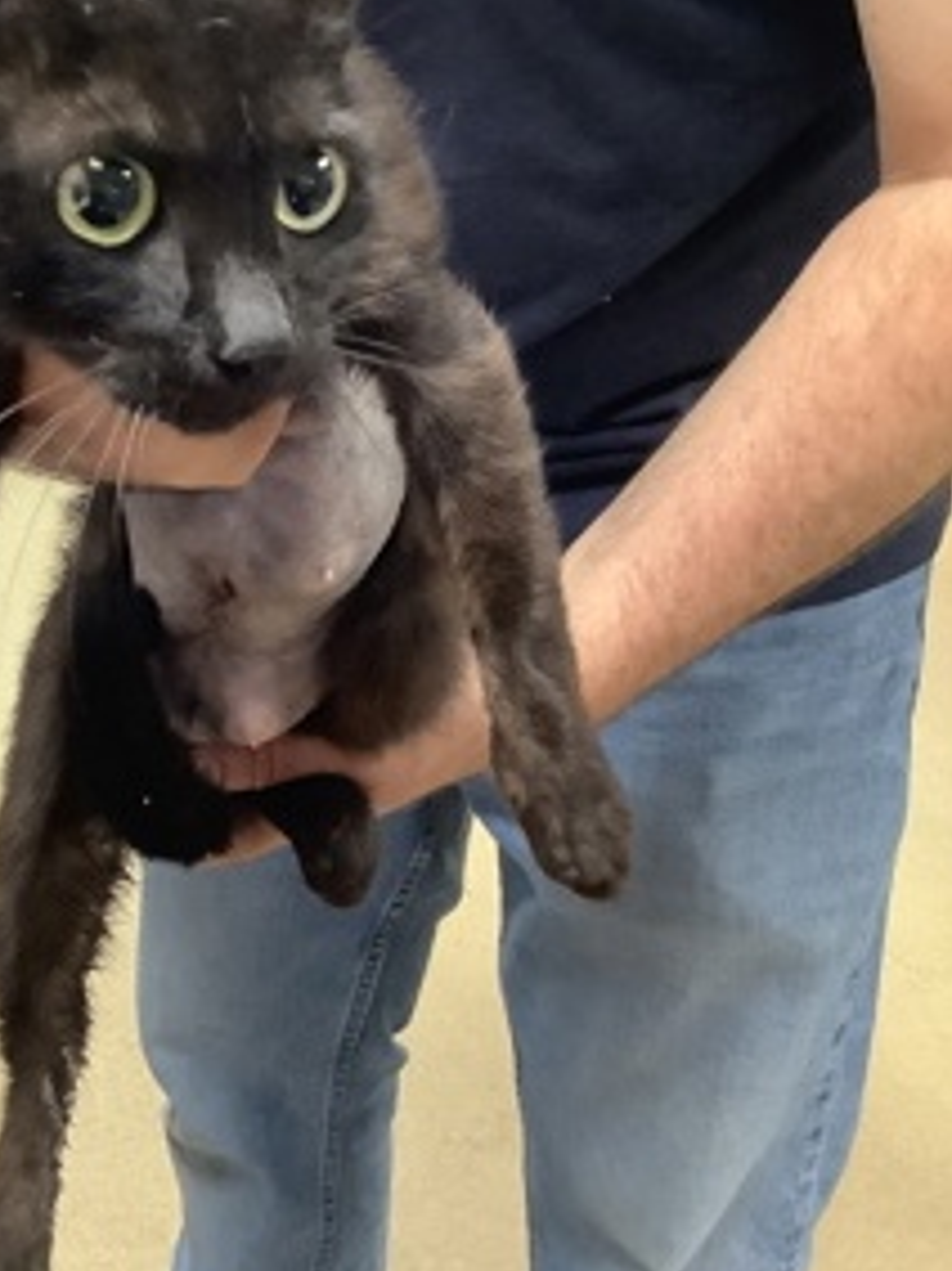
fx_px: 1688
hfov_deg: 31.0
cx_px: 249
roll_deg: -0.1
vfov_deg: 40.9
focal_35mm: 46
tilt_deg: -18.1
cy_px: 458
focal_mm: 3.3
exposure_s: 1/30
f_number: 2.4
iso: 500
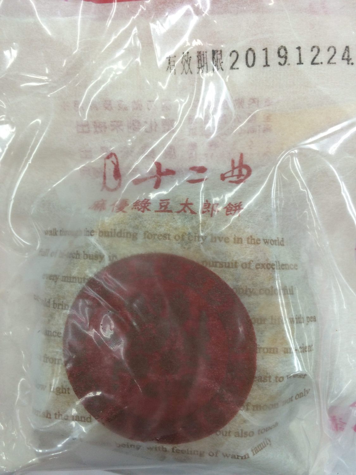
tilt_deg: -88.8
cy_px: 238
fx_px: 398
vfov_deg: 61.7
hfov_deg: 48.2
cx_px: 178
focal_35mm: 29
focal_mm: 4.15
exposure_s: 1/60
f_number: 2.2
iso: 50
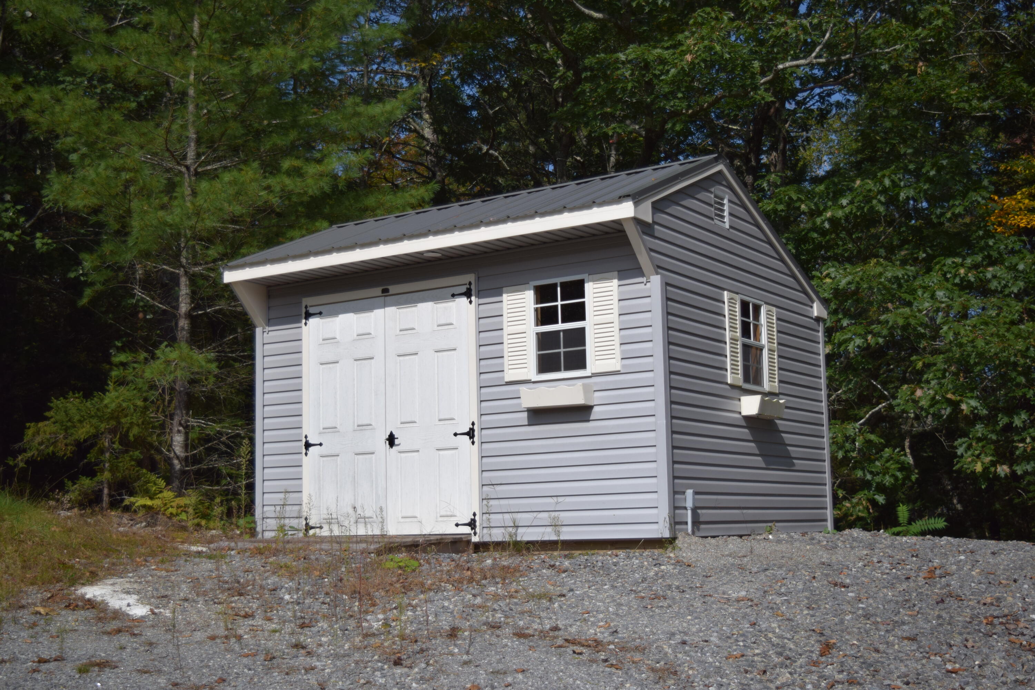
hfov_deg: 42.3
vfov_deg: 28.9
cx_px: 518
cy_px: 345
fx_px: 1337
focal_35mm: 46
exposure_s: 1/3200
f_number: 4.2
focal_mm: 31
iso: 200
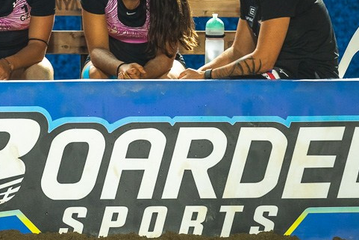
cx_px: 114
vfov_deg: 2.6
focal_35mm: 532
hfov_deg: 3.9
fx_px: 5307
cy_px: 15
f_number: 3.2
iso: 1000
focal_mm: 200
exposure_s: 1/640
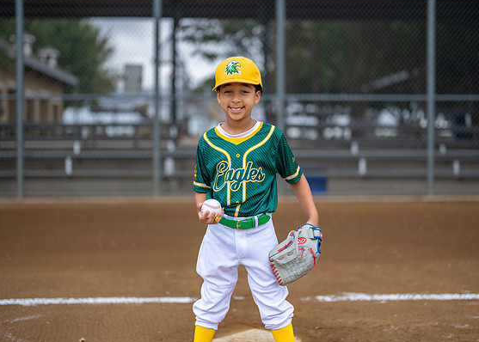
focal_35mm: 59
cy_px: 153
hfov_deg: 33.2
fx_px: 803
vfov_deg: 24.1
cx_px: 247
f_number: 1.2
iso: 160
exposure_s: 1/2500
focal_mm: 50
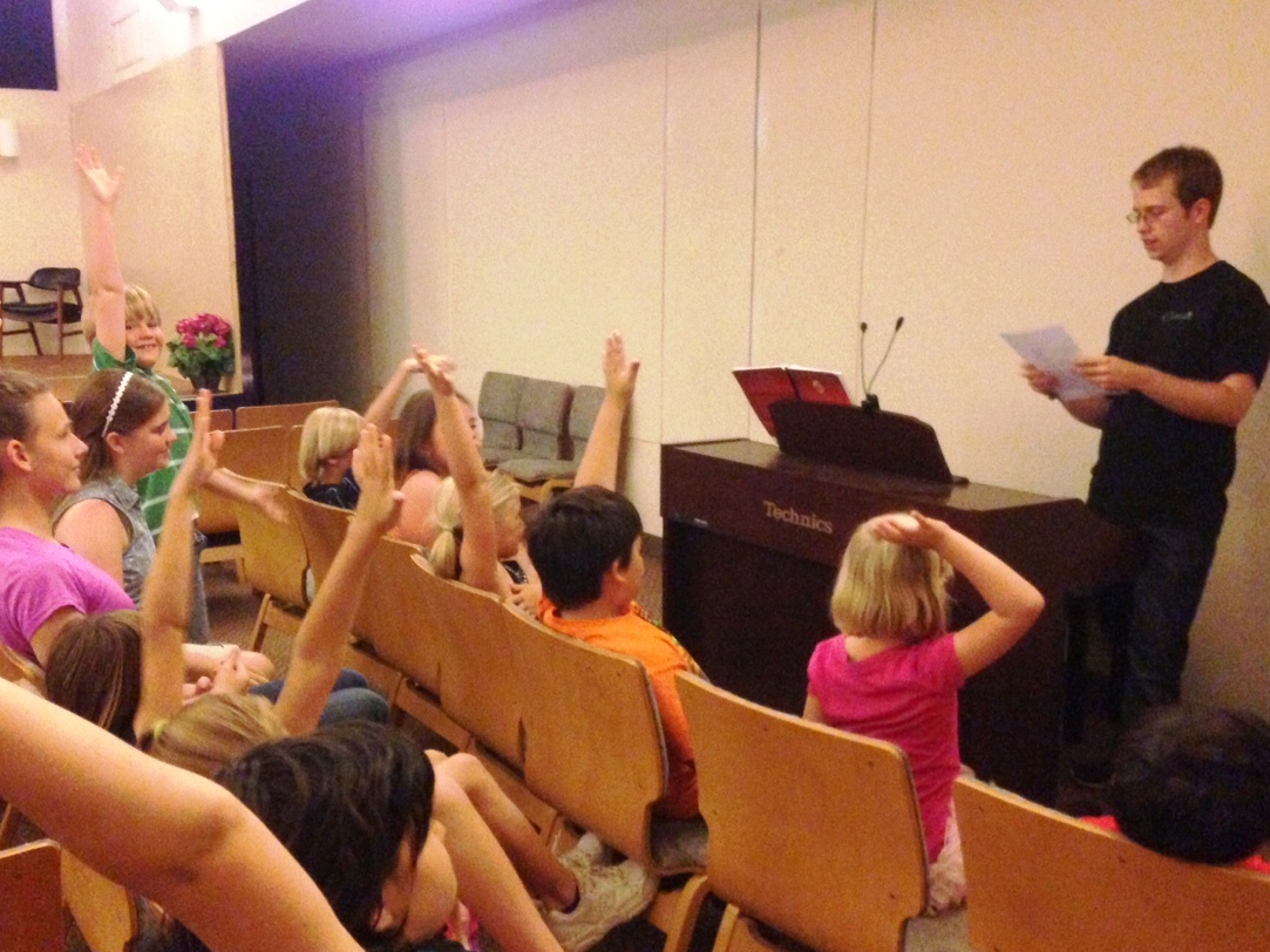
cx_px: 592
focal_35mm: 39
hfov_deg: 47.8
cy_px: 539
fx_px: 1431
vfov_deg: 36.8
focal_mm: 4.13
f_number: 2.4
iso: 800
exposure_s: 1/15
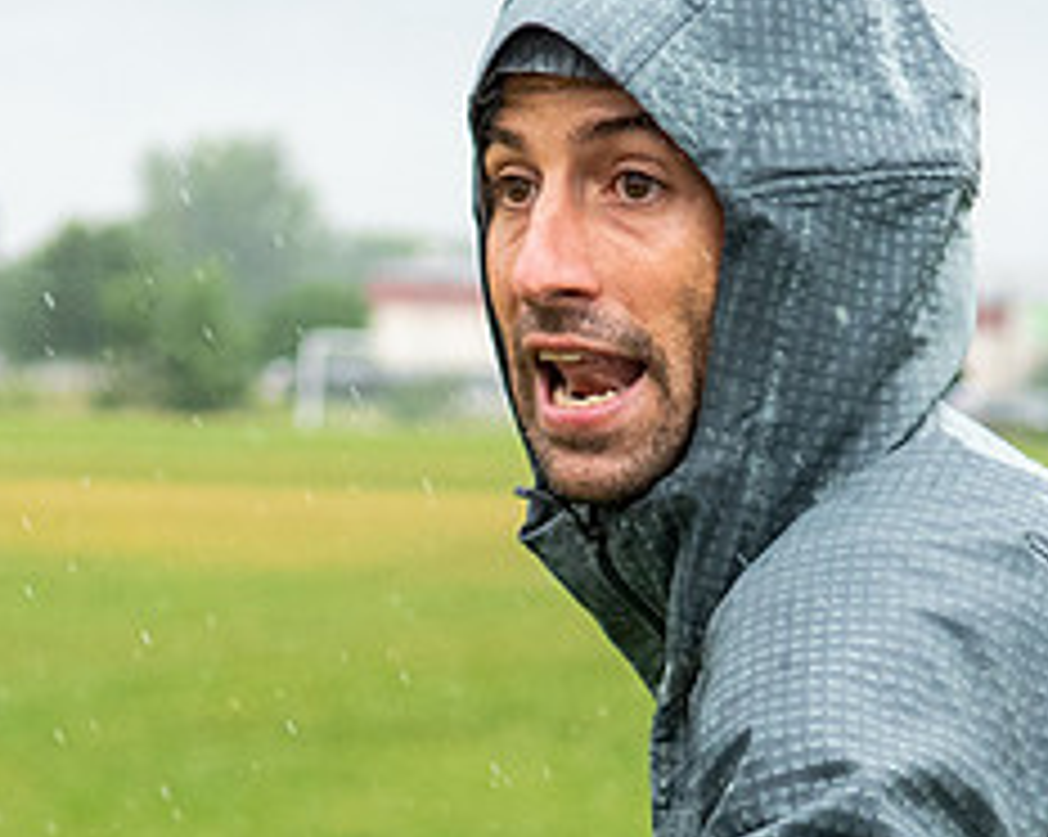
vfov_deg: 6.3
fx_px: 7531
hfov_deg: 8.0
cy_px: 857
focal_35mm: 243
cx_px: 347
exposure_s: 1/1250
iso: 1600
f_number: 4
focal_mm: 55
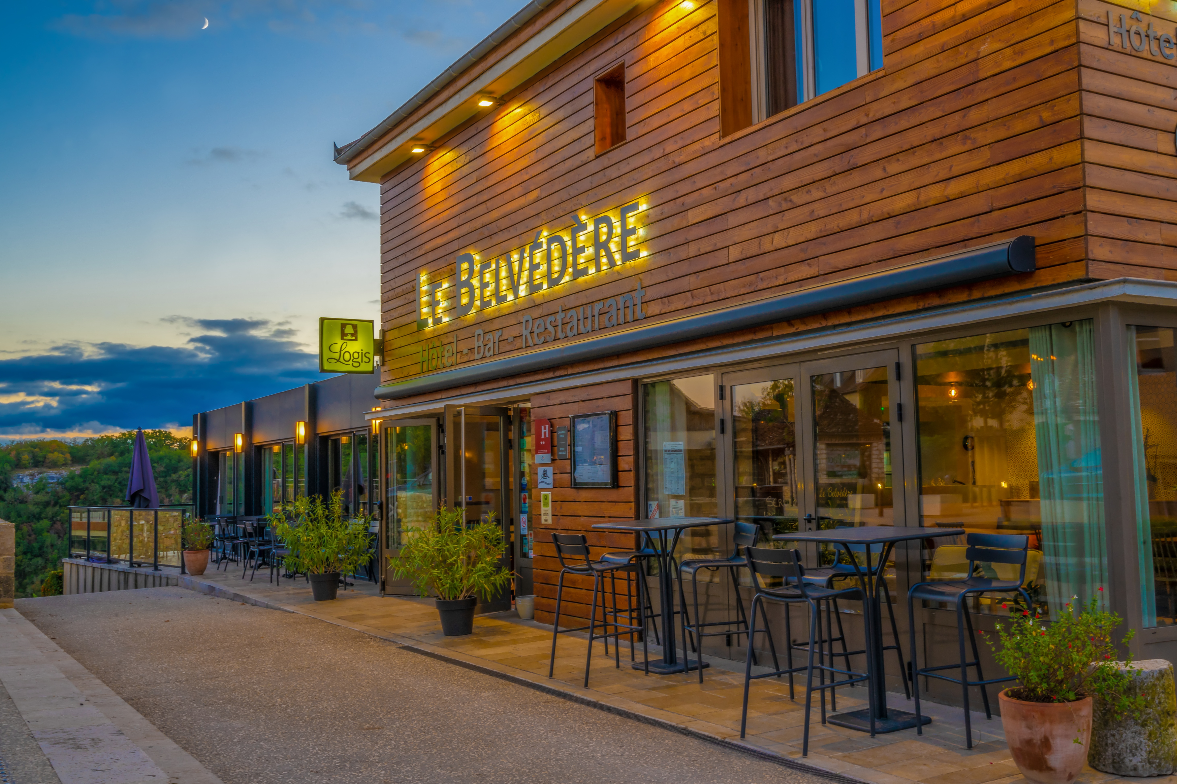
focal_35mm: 35
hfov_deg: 54.4
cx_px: 588
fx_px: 1144
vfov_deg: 37.9
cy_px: 392
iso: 125
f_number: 22
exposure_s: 1.3
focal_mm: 35
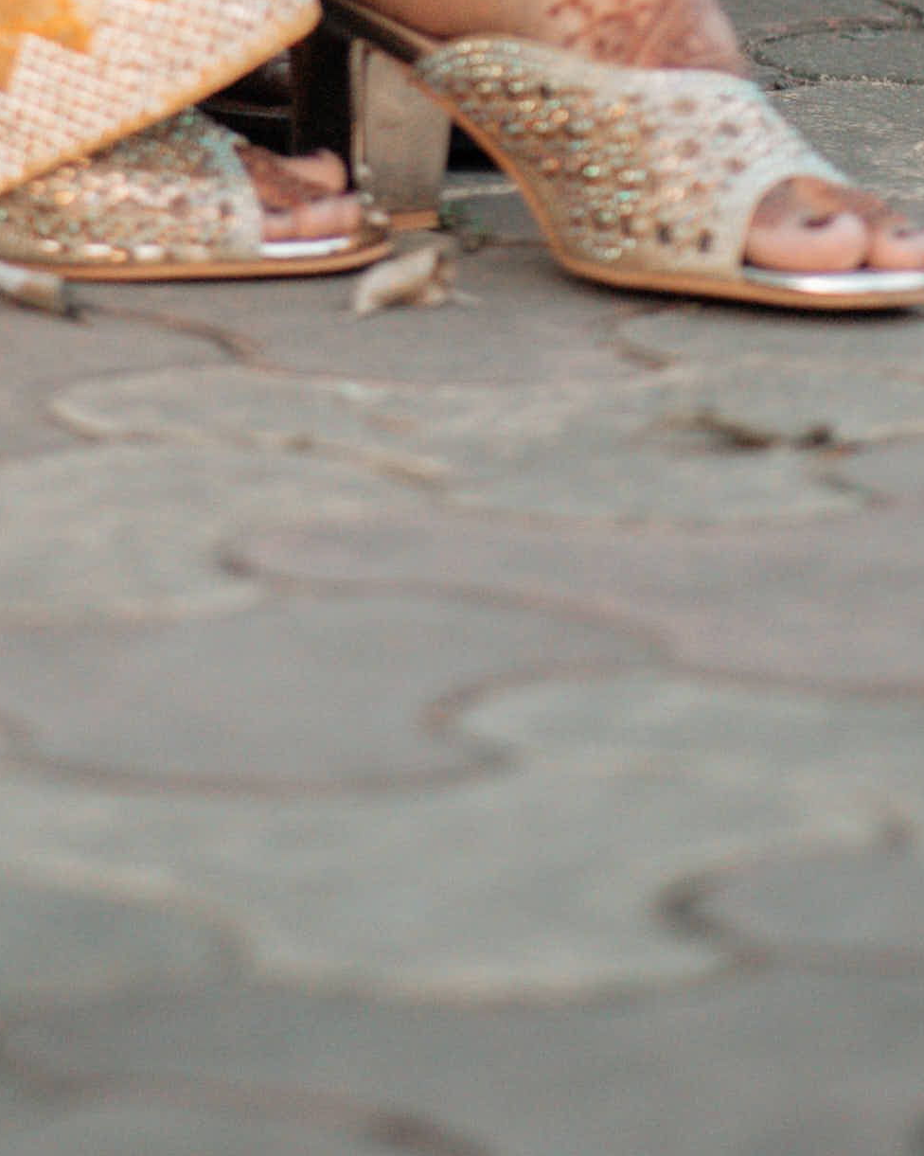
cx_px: 160
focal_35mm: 458
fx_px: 15664
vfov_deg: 4.2
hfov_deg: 3.4
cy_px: -1464
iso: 640
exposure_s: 1/640
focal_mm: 85
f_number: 1.4
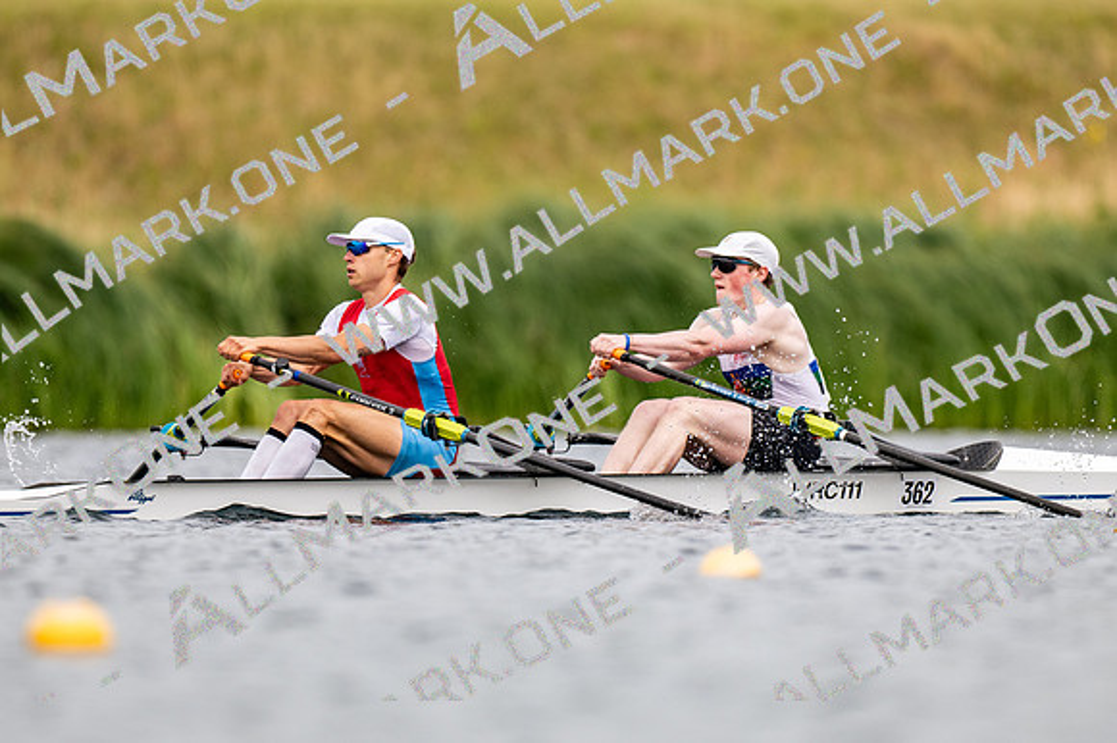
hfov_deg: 2.3
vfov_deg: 1.5
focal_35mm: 900
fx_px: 27908
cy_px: 372
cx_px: 558
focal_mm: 600
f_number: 4
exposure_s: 1/2500
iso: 280
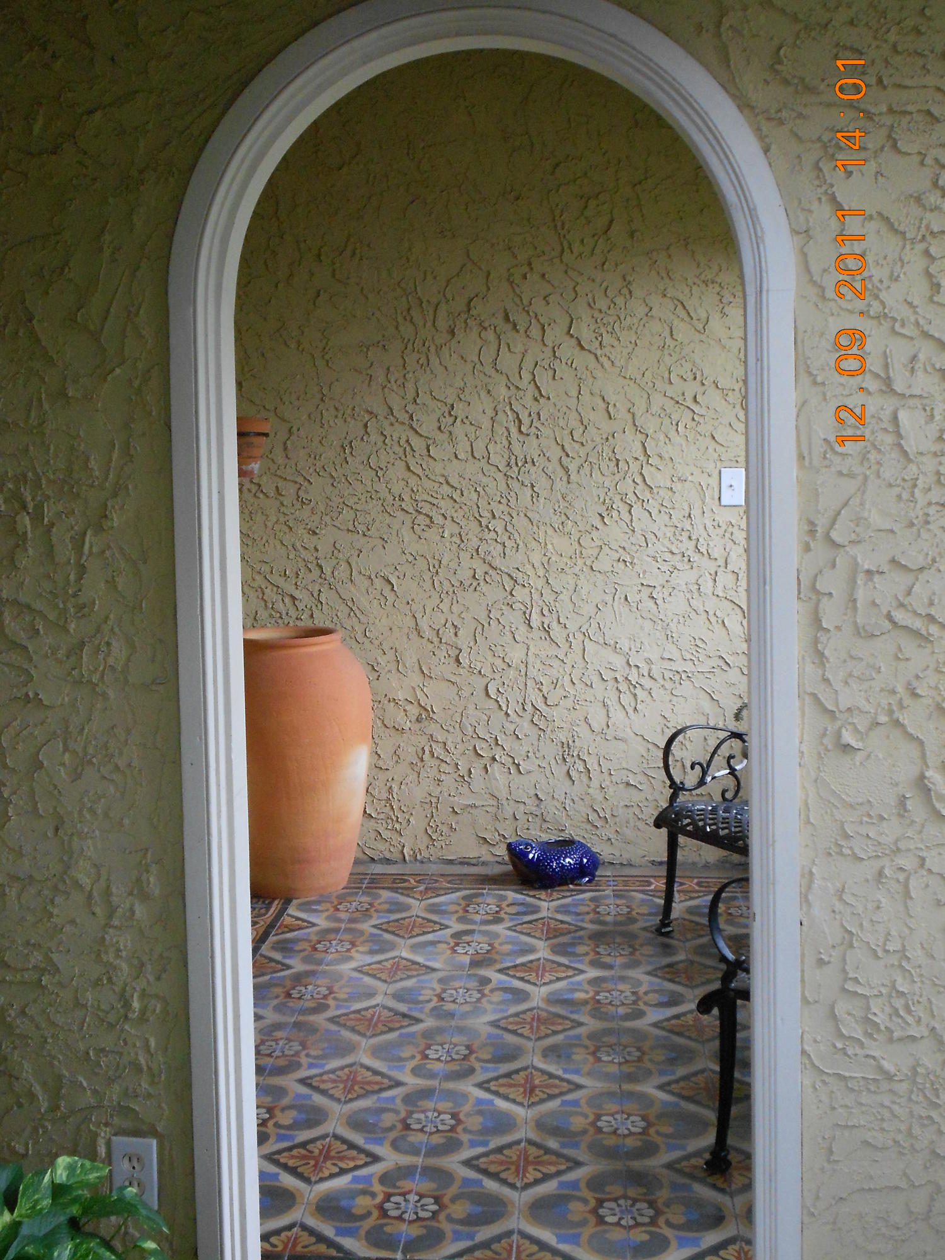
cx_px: 472
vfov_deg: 43.9
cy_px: 630
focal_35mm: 43
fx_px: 1565
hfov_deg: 33.6
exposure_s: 1/60
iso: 400
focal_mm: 7.7
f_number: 4.2
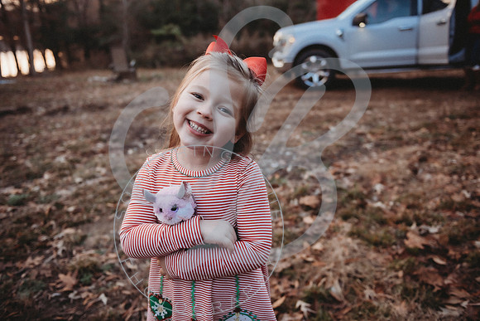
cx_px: 240
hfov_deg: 65.5
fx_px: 373
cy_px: 160
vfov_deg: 46.4
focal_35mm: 28
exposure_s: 1/160
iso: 200
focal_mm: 28
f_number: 2.8
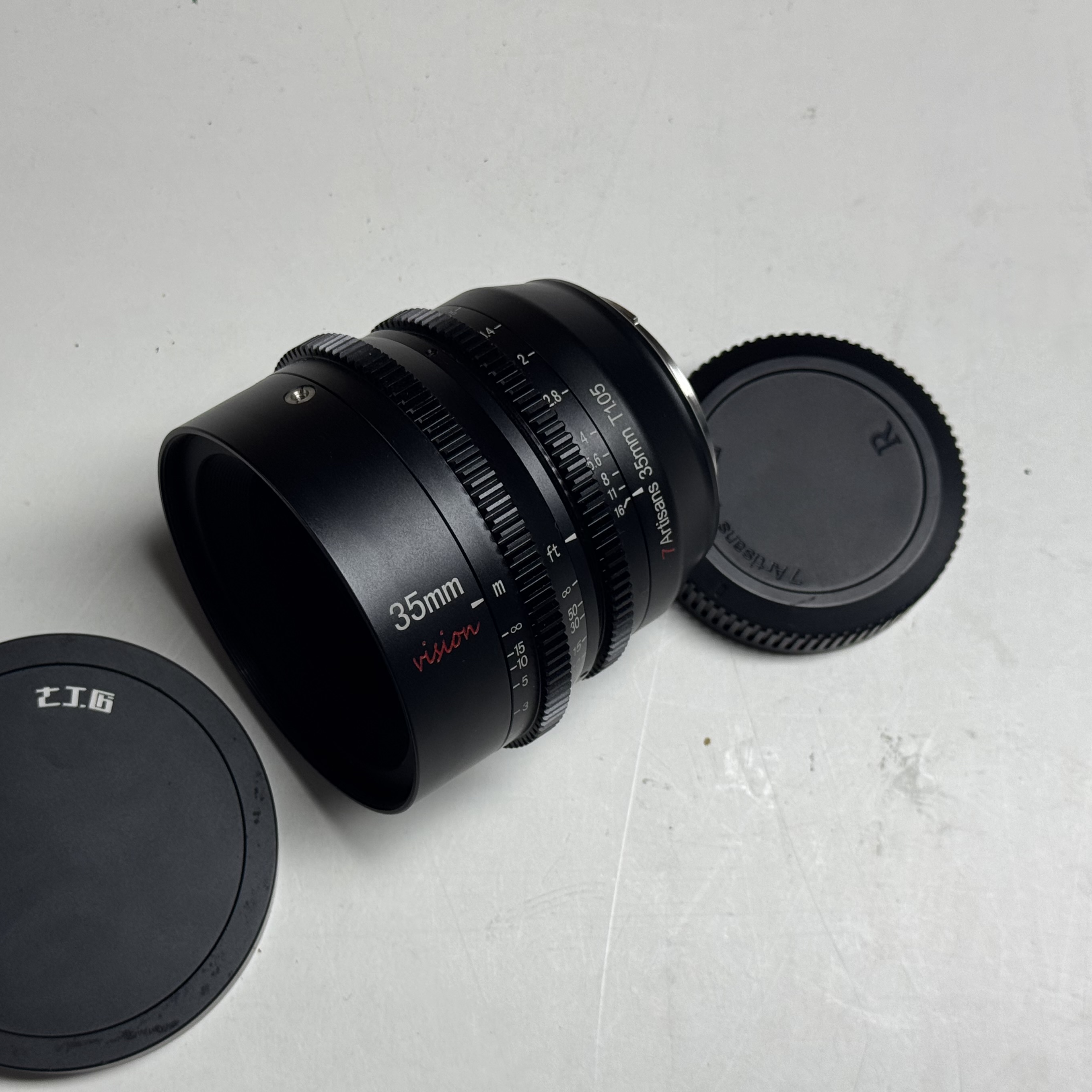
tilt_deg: -76.2
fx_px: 2248
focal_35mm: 63
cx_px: 366
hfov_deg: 27.1
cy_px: 607
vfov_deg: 27.3
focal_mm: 6.76
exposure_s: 1/100
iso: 64
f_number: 1.78
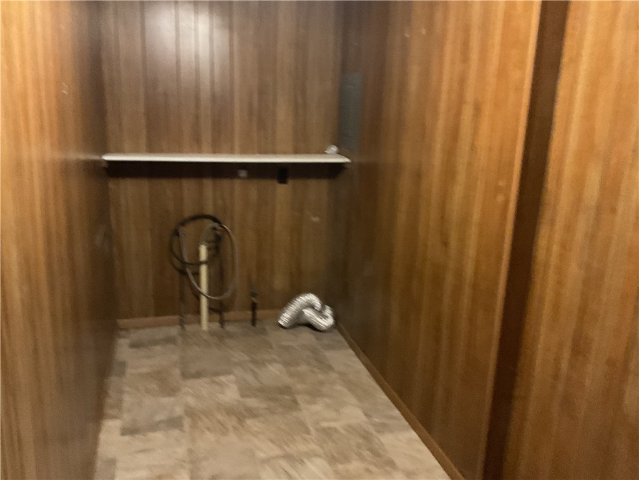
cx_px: 320
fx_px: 535
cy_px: 240
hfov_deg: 61.7
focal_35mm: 29
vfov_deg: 48.2
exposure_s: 1/20
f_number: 1.8
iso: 500
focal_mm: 3
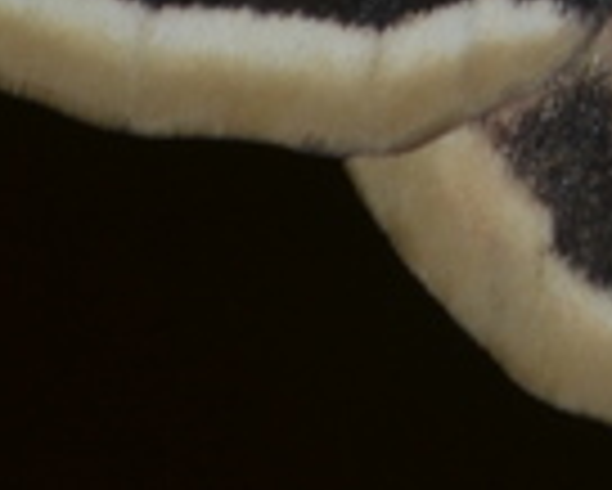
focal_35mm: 547
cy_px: -387
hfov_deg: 3.5
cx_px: 1408
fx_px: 9921
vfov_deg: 2.8
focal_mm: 55
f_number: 5.6
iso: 200
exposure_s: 1/125
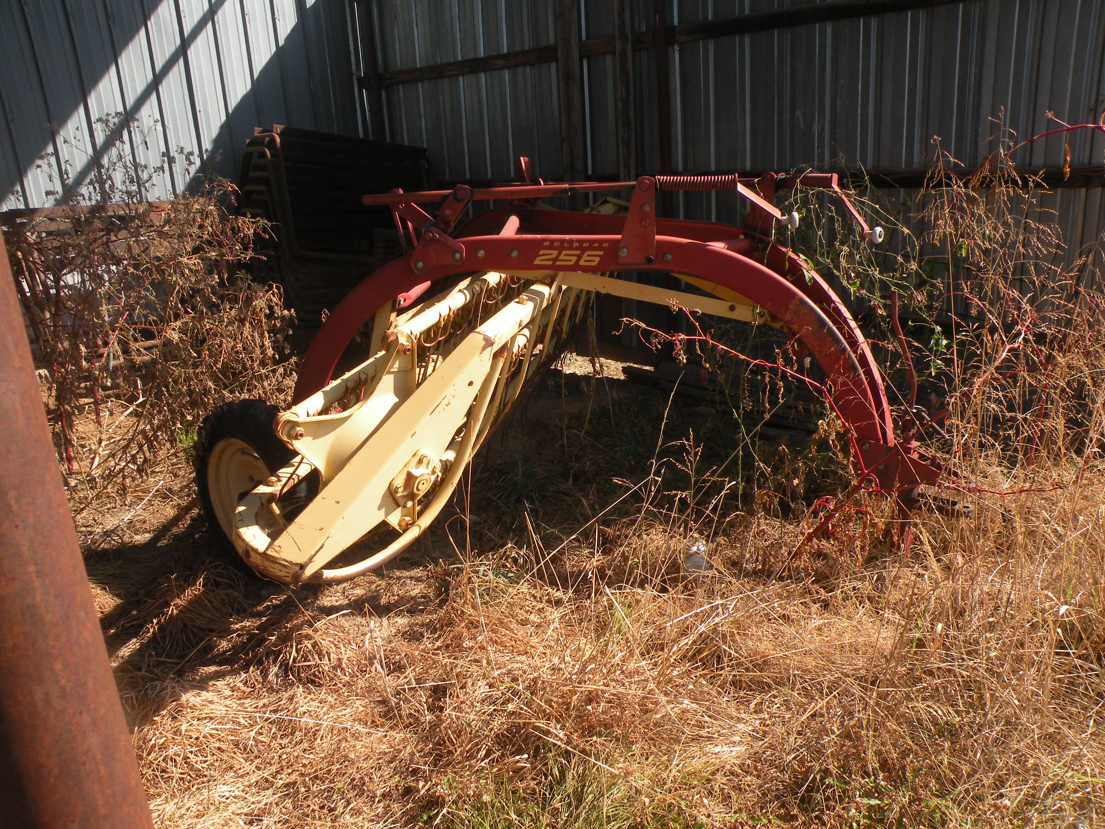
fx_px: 862
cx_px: 552
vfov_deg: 51.4
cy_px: 414
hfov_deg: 65.3
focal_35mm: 27
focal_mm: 4.7
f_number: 5
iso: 64
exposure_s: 1/193
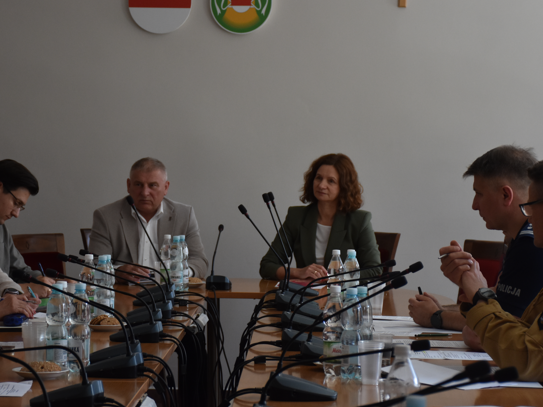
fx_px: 1867
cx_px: 210
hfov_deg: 16.5
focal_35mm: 119
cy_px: 178
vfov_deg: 12.4
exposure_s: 1/250
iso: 900
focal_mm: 60
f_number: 5
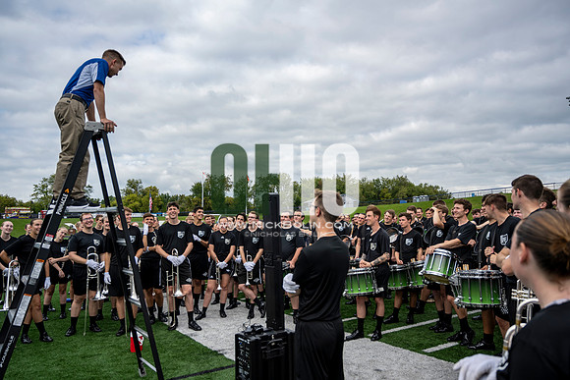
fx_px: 443
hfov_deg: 65.5
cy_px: 190
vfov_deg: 46.4
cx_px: 285
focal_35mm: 28
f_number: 4
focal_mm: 28
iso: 125
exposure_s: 1/800
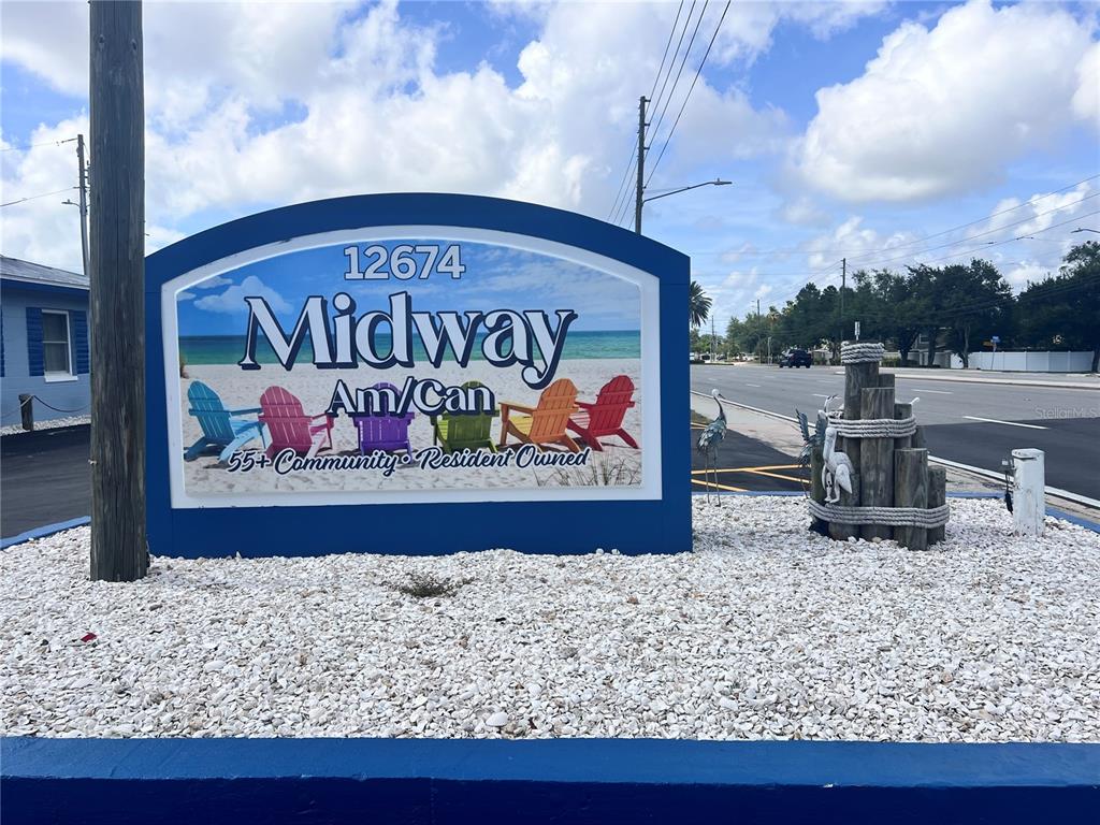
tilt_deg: -4.0
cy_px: 412
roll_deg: +0.6
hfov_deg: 67.3
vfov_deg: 53.1
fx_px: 826
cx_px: 550
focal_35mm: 26
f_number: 1.5
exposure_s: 1/5587
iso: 50
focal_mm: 5.7
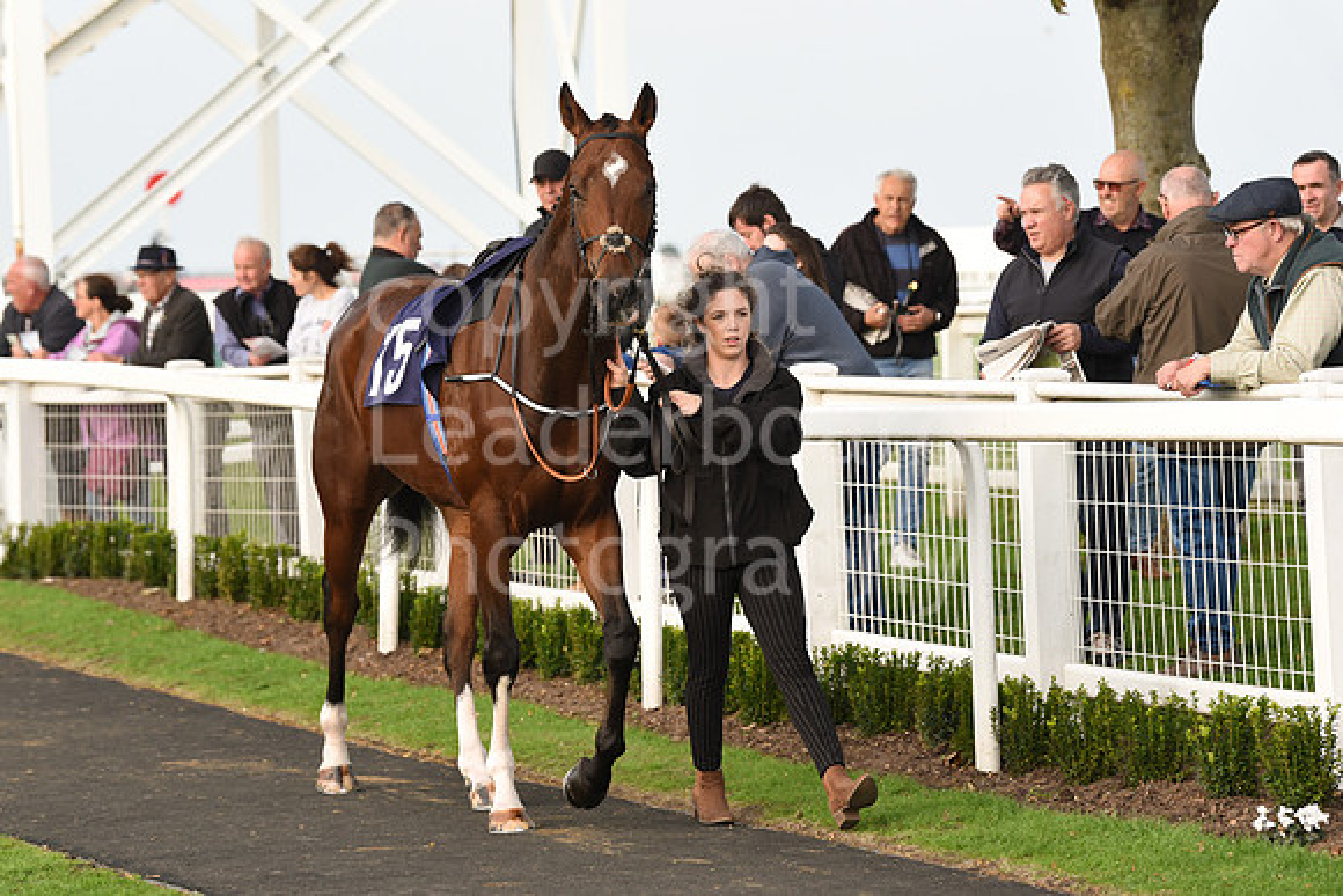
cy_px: 448
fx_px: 5783
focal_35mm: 155
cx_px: 672
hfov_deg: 13.2
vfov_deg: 8.9
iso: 640
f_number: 5.6
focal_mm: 155
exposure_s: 1/640
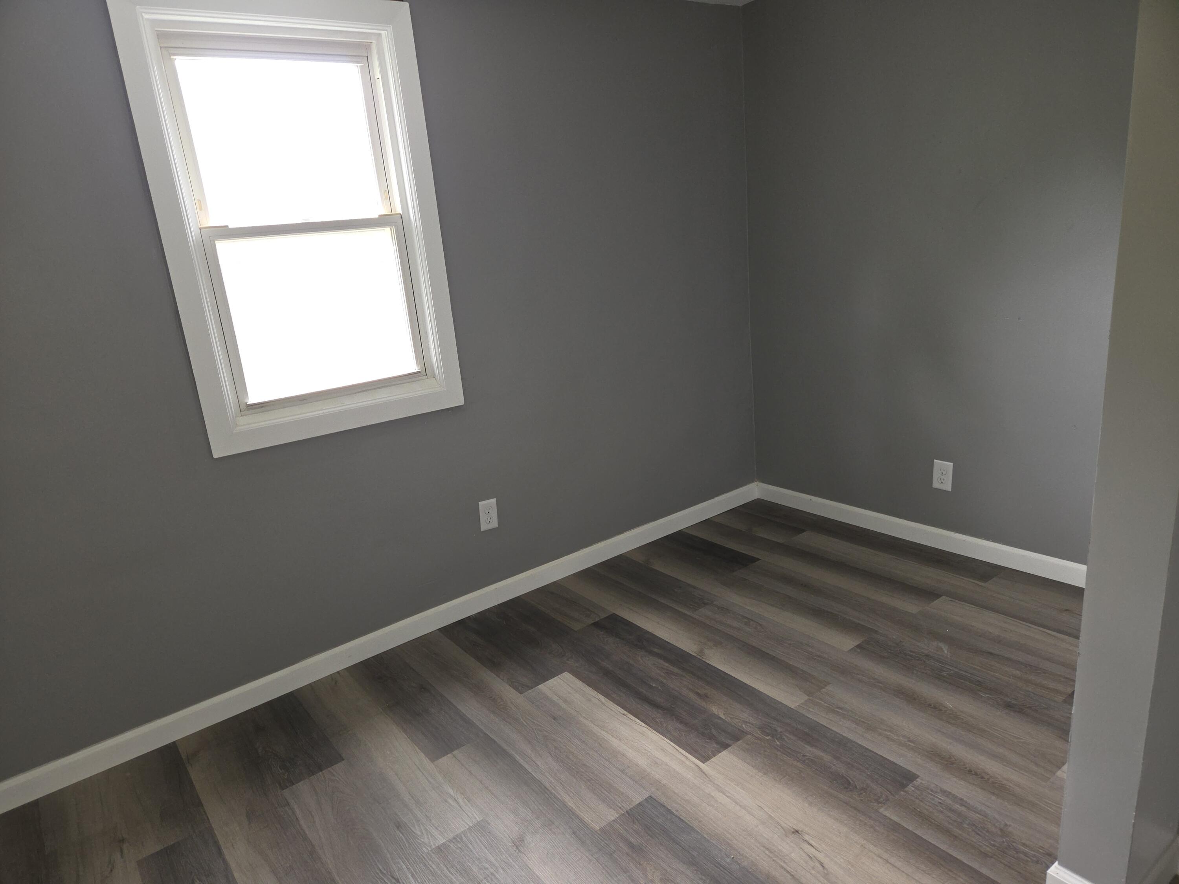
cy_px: 442
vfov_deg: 58.9
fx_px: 783
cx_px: 590
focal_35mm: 23
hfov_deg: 73.9
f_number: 1.8
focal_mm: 5.4
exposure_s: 1/40
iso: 100
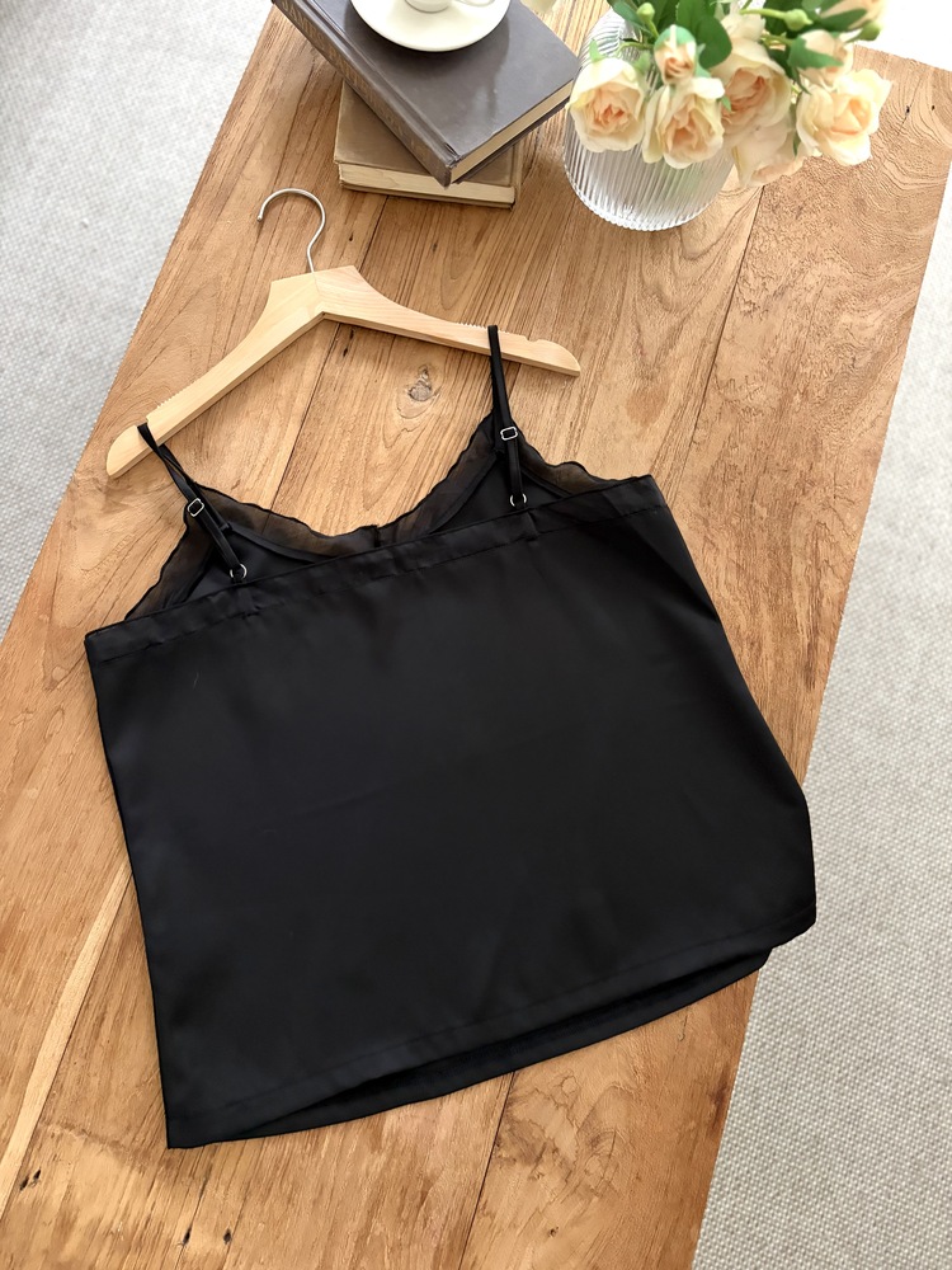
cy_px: 635
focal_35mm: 26
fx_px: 953
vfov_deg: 67.3
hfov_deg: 53.1
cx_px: 476
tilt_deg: -76.5
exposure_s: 1/30
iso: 640
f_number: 1.6
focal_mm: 5.96
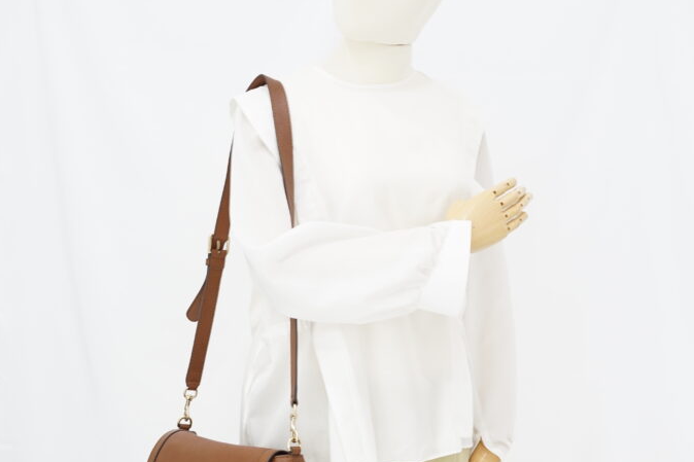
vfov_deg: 17.7
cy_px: 393
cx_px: 348
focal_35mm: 76
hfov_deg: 26.7
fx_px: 1465
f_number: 6.3
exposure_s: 1/6
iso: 640
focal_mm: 50
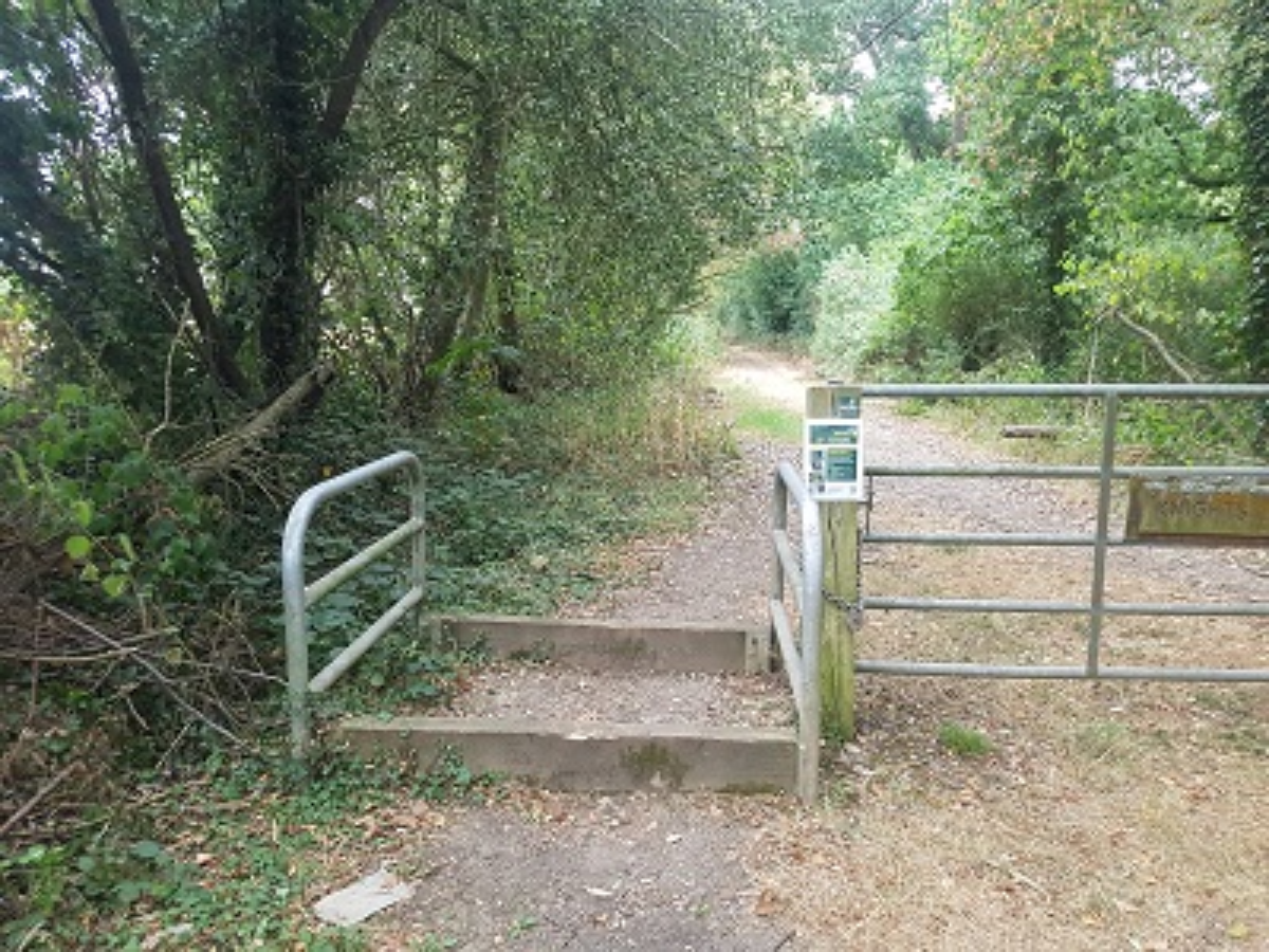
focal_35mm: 26
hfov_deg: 67.3
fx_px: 953
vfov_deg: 53.1
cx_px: 634
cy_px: 476
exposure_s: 1/25
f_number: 1.7
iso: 200
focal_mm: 4.2
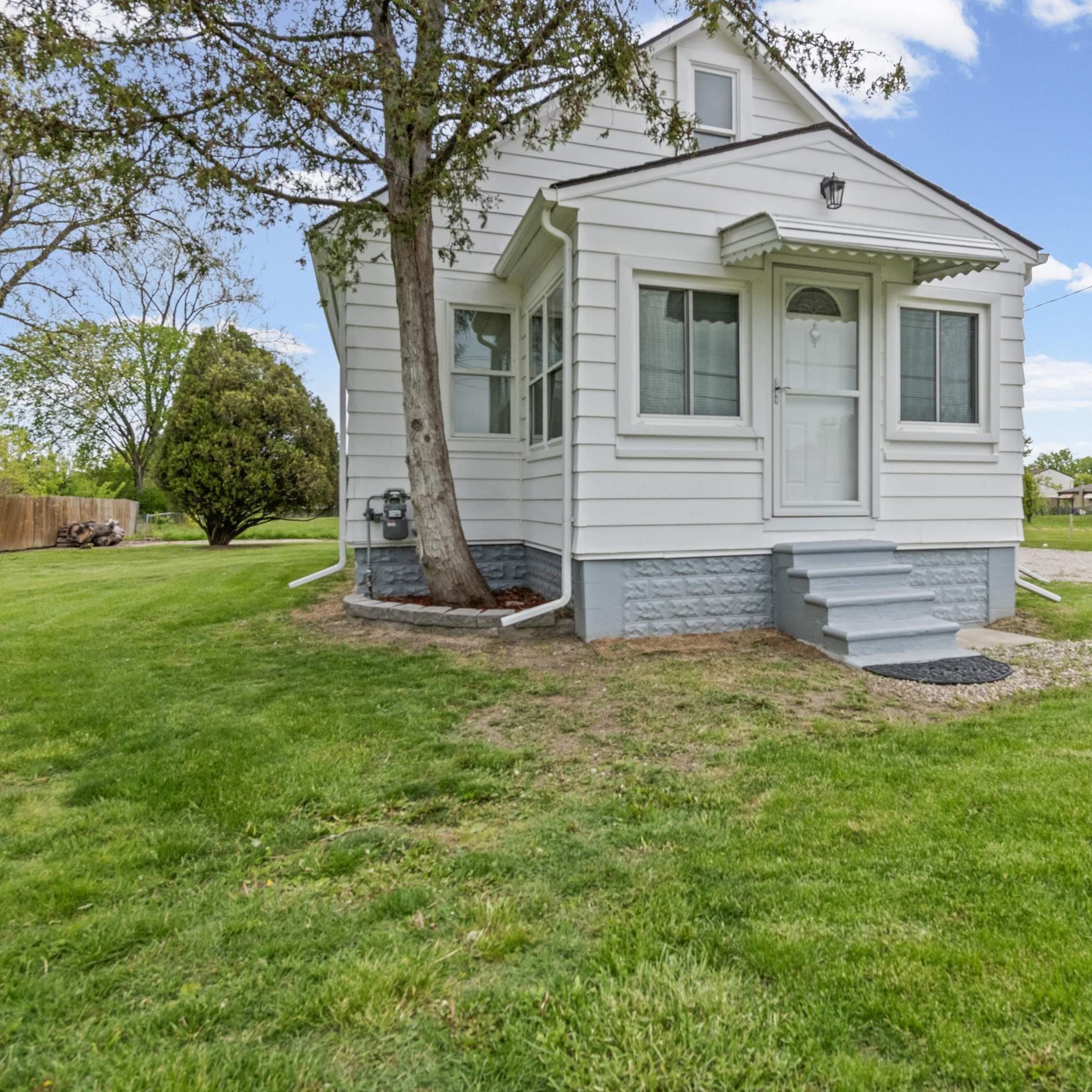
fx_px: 821
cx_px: 680
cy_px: 546
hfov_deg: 66.3
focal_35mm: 23
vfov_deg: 67.3
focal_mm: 18
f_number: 10
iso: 400
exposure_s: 1/200
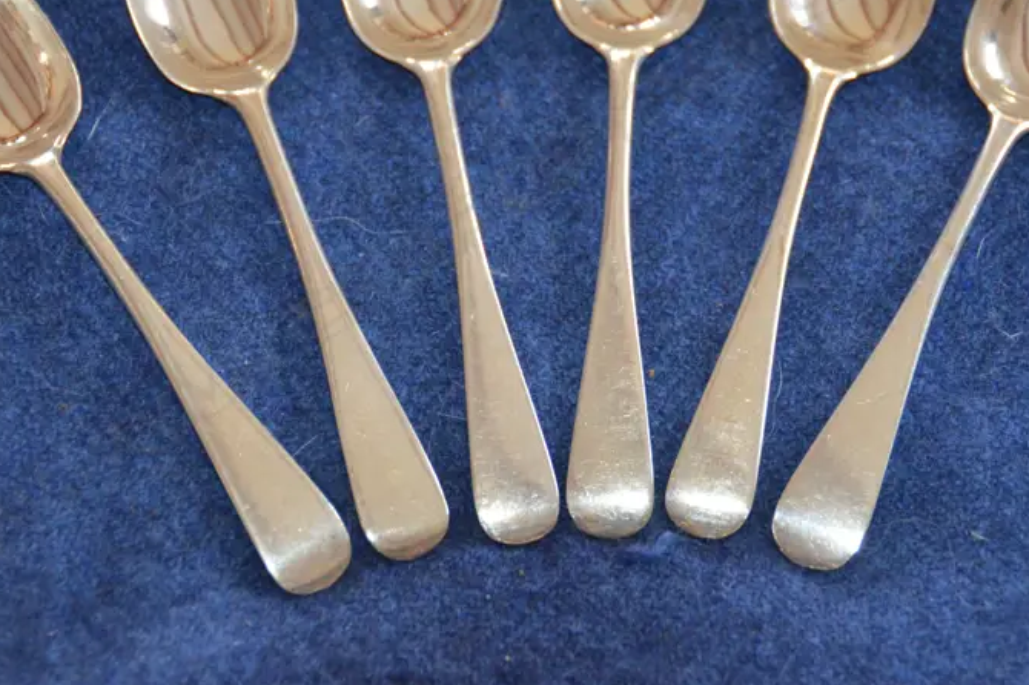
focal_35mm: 149
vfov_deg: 9.2
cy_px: 187
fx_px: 4250
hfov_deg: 13.8
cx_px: 519
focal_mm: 65
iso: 2000
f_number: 5
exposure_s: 1/60
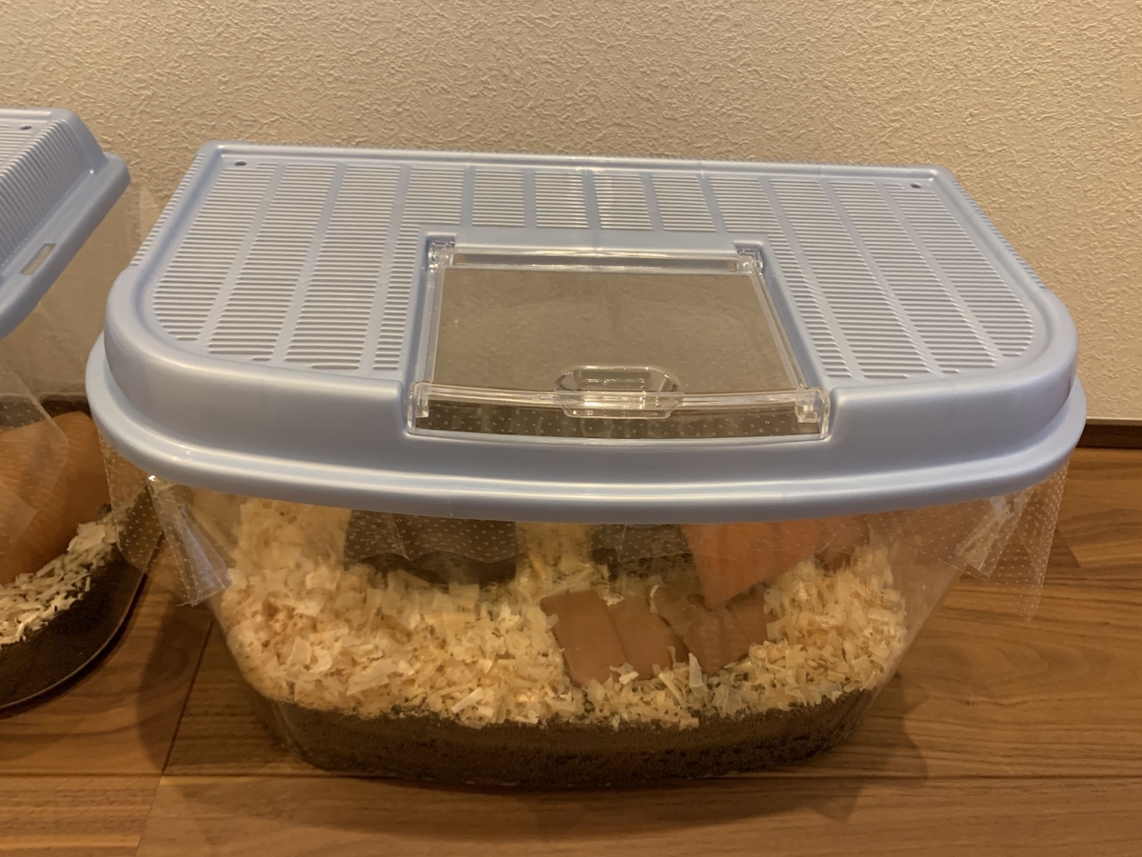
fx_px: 858
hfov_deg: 67.3
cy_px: 428
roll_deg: -3.6
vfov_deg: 53.1
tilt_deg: -41.0
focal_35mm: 26
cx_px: 571
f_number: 1.8
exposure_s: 1/40
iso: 400
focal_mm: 4.25
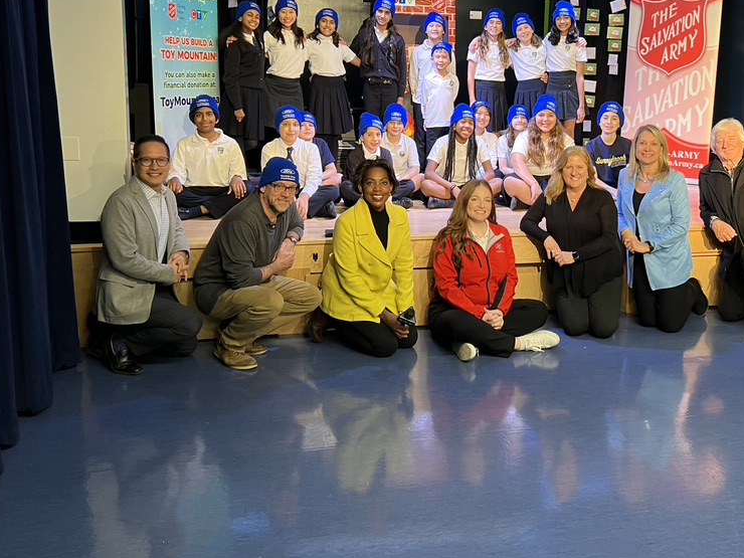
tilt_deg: -8.6
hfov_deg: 50.9
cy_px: 198
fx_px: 774
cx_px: 458
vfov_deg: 39.3
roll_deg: -0.3
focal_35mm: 36
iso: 80
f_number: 1.5
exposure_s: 1/60
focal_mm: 5.7
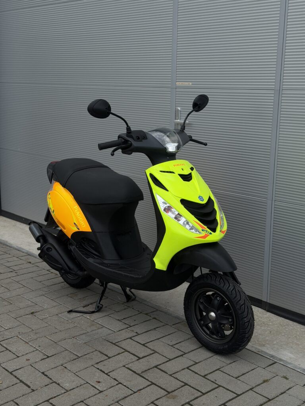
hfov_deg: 30.3
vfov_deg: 39.7
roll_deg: -0.3
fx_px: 564
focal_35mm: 48
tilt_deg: -12.8
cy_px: 203
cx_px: 152
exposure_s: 1/2762
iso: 80
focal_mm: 6.76
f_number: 1.78
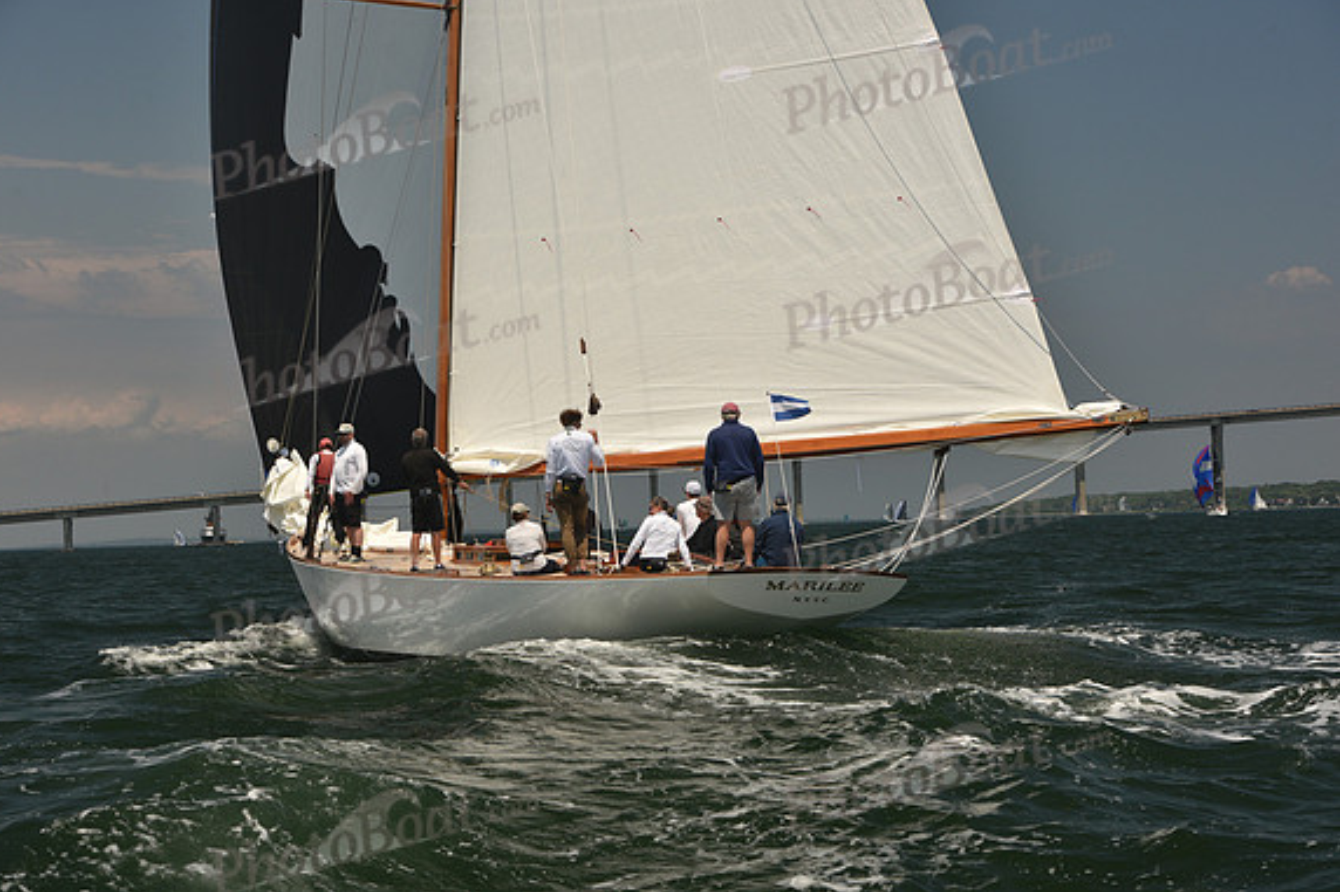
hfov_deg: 28.5
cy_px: 444
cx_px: 663
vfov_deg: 19.2
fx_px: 2642
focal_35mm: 71
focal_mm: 70
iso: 250
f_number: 8
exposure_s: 1/640
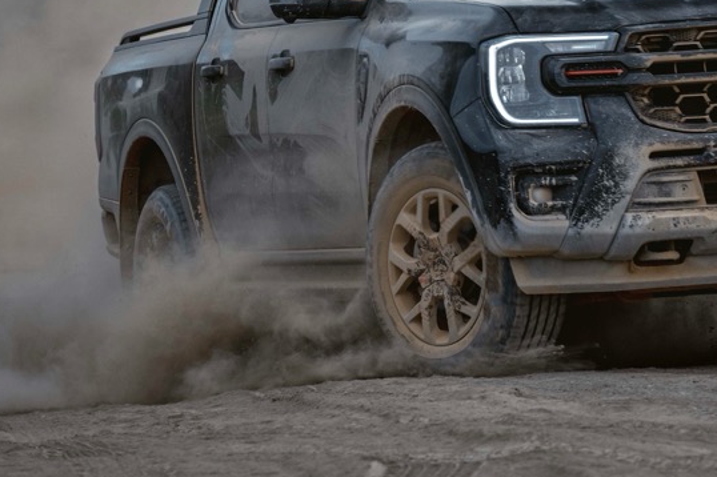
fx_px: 4737
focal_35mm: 238
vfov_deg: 5.8
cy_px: -1
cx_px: 622
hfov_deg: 8.6
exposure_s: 1/500
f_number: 4.5
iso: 800
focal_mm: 100
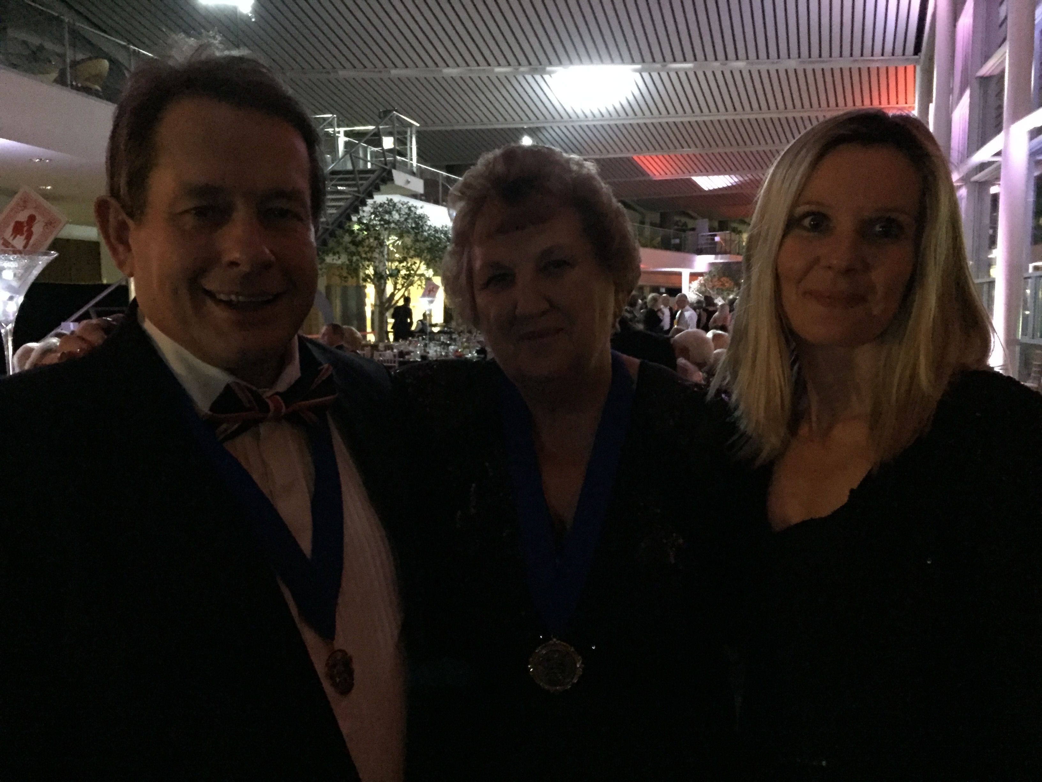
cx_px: 521
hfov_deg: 61.7
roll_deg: +0.0
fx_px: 873
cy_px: 391
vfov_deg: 48.2
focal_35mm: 29
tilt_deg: -5.8
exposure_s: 1/17
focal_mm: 4.15
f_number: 2.2
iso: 2000
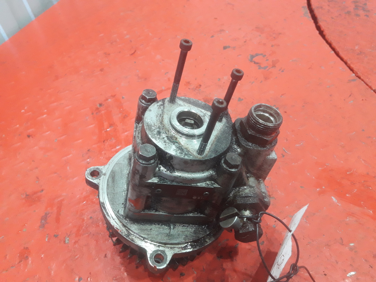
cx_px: 188
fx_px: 304
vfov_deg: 49.7
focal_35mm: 28
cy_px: 141
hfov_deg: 63.4
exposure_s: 1/33
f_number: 1.9
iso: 200
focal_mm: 3.7
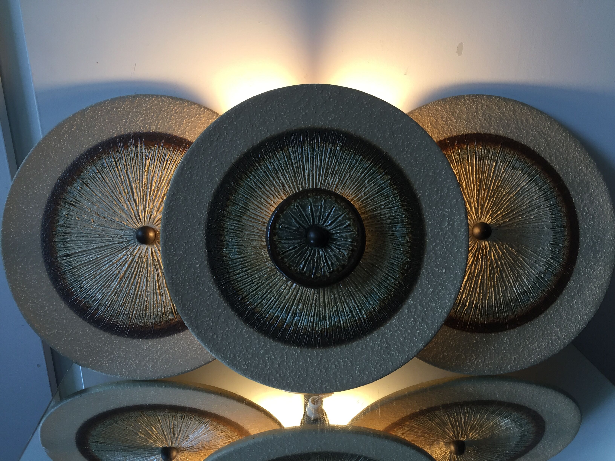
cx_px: 308
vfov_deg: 48.2
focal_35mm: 29
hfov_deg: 61.7
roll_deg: -0.6
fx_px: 515
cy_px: 230
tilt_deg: -21.4
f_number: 2.2
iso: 40
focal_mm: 4.15
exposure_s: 1/33
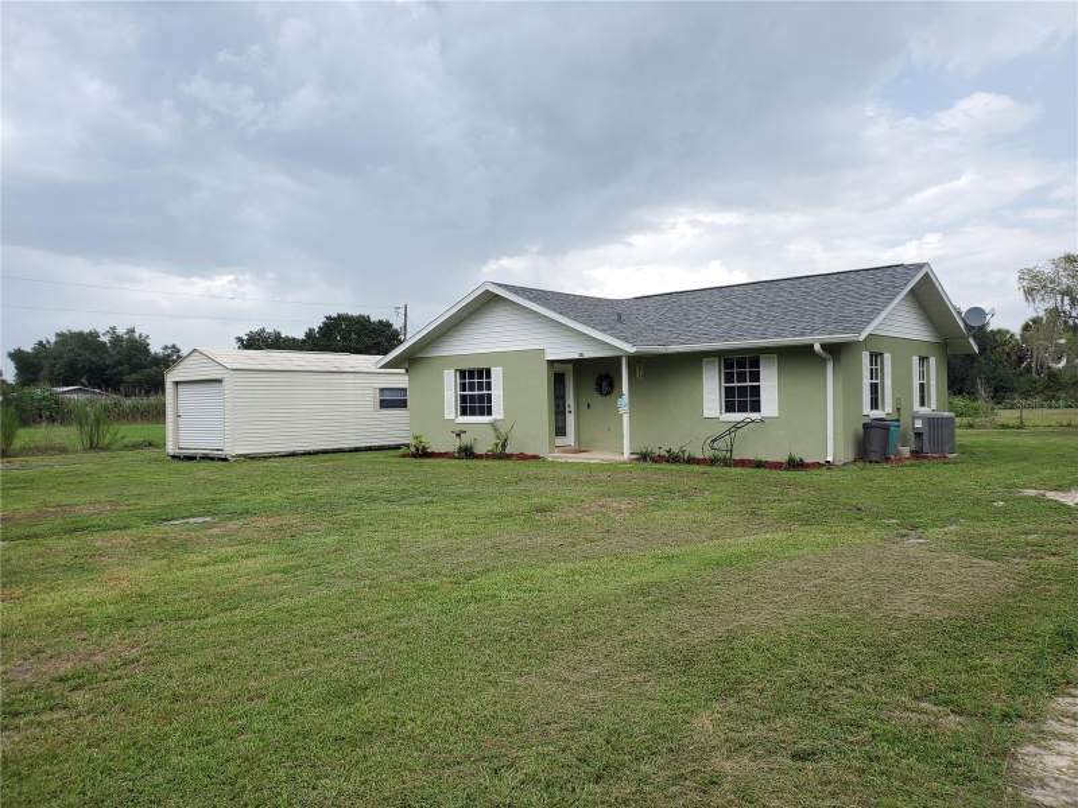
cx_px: 539
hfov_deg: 67.3
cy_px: 404
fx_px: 810
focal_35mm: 26
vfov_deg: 53.1
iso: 50
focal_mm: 4.3
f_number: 2.4
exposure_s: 1/682
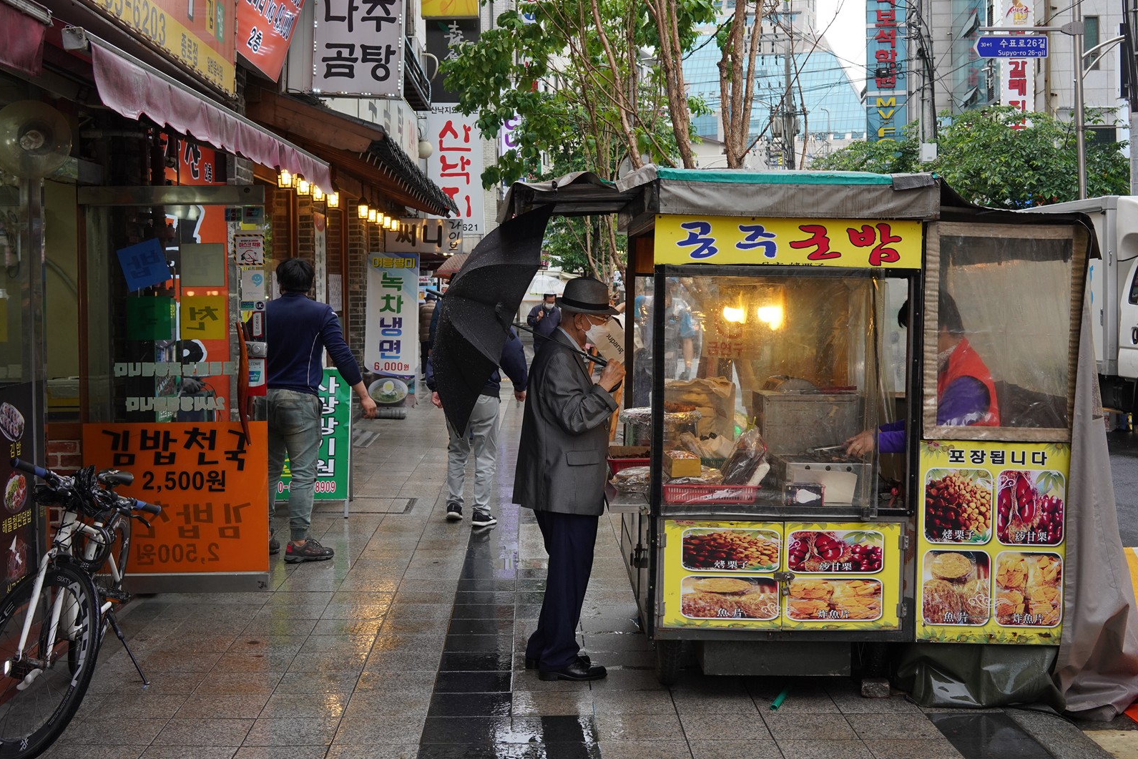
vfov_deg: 30.4
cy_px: 299
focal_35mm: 44
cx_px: 615
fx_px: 1391
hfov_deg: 44.5
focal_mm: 35
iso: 640
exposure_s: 1/100
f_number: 8
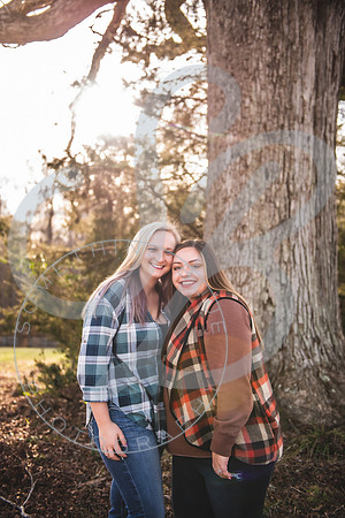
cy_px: 259
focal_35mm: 38
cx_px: 172
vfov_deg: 50.7
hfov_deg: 35.1
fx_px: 546
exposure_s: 1/250
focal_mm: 38
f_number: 2.8
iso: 100
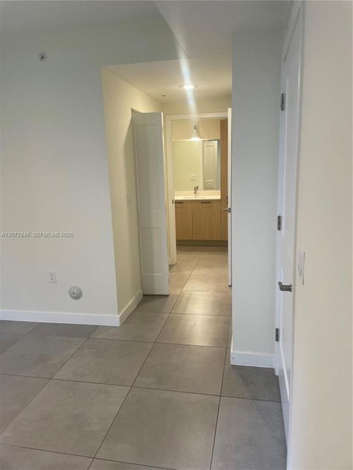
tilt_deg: -10.0
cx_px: 176
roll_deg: +1.3
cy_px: 235
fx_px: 354
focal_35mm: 26
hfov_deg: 53.1
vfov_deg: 67.3
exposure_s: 1/60
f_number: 1.6
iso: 80
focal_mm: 4.2
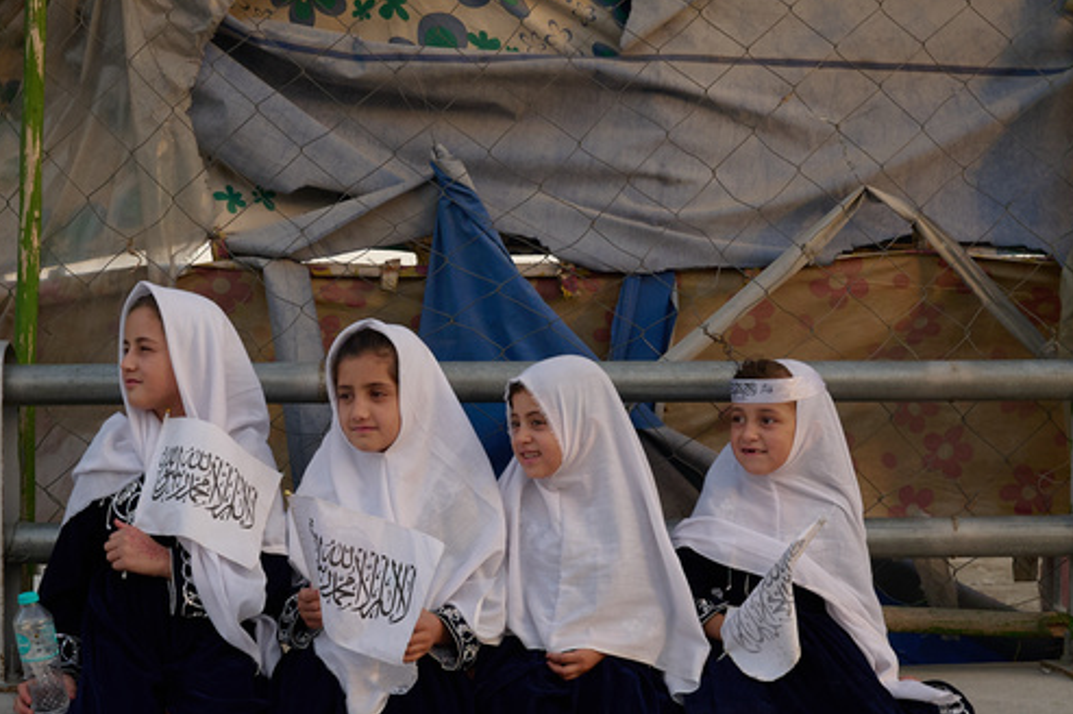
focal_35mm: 55
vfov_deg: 24.2
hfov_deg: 36.2
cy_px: 553
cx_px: 474
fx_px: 1639
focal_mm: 26.5
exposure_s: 1/400
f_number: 4.5
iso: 400
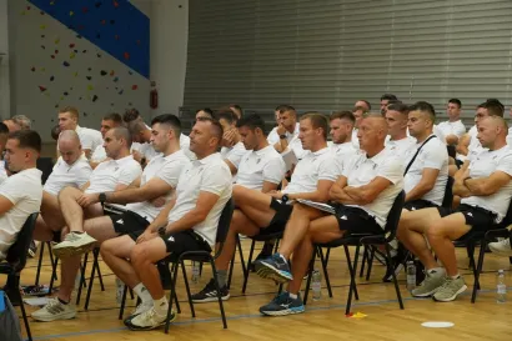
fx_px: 1365
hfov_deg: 21.2
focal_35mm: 96
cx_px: 256
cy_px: 170
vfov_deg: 14.2
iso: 800
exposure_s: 1/250
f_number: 6.3
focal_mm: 64
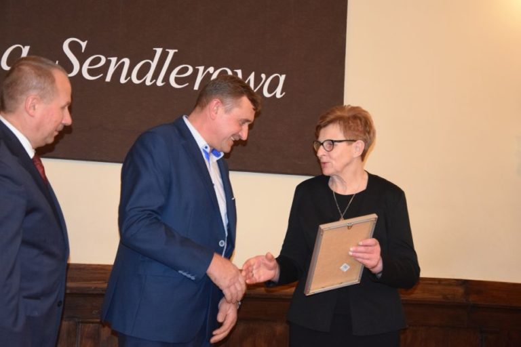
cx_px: 260
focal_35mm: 75
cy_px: 174
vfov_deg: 18.2
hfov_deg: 27.0
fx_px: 1085
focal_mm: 50
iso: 3200
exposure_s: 1/60
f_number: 5
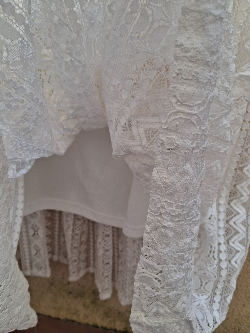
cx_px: 125
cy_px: 166
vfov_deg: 65.3
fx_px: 260
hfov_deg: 51.4
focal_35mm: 27
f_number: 1.8
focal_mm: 4
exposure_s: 1/100
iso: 40
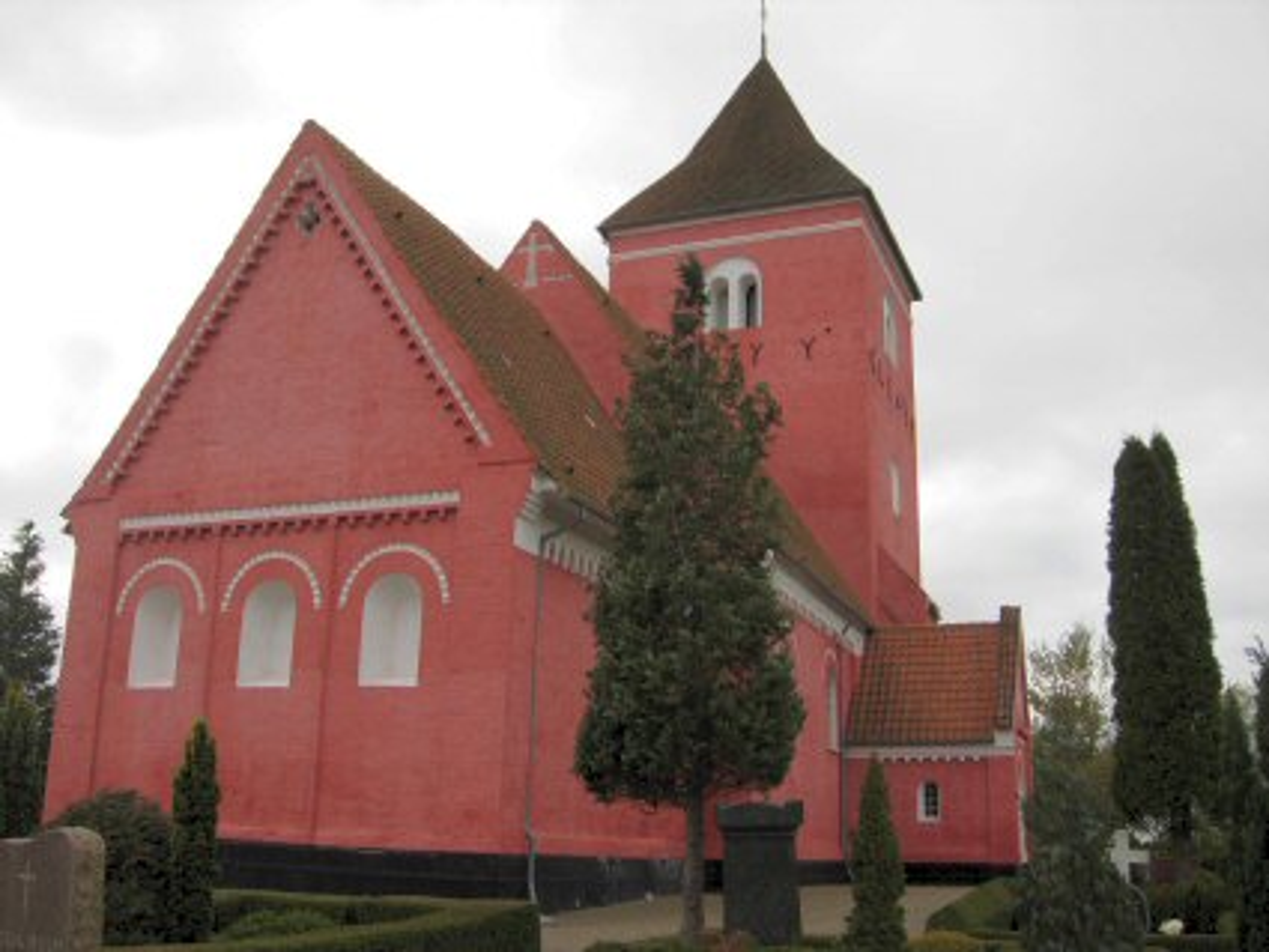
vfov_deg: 39.7
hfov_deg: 51.3
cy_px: 476
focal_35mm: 36
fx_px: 1320
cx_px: 634
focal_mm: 7.5
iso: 50
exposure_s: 1/181
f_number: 4.3
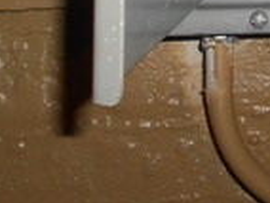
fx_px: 914
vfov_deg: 11.3
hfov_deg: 15.2
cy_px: -220
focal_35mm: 117
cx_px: 439
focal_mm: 4.6
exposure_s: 1/25
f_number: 3.2
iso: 80
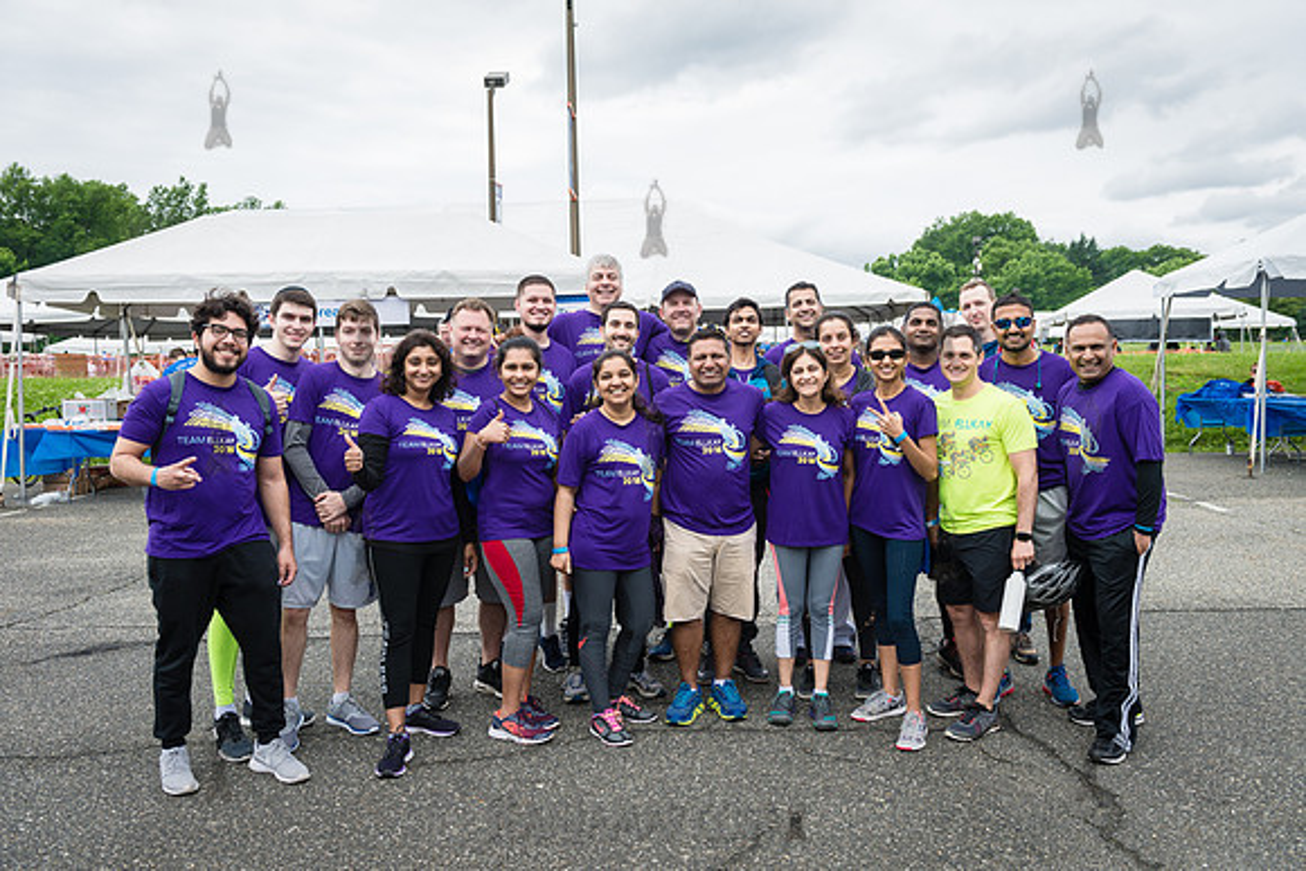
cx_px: 653
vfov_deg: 41.0
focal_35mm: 32
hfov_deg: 58.5
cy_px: 436
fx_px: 1166
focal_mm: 32
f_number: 5
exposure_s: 1/800
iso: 320
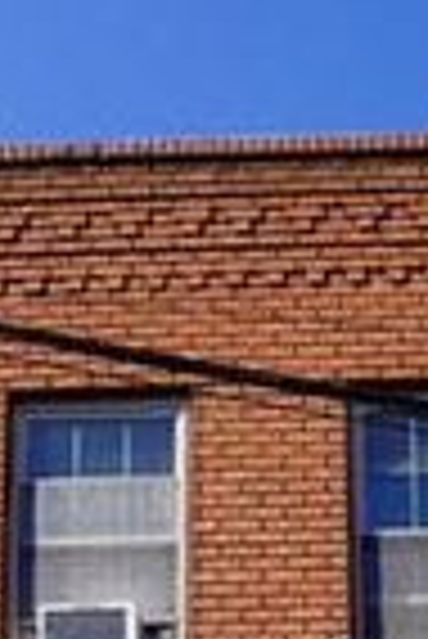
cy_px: 1168
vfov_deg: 18.7
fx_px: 1476
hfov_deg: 16.3
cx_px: 392
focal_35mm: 83
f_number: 5
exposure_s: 1/500
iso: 100
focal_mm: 10.5
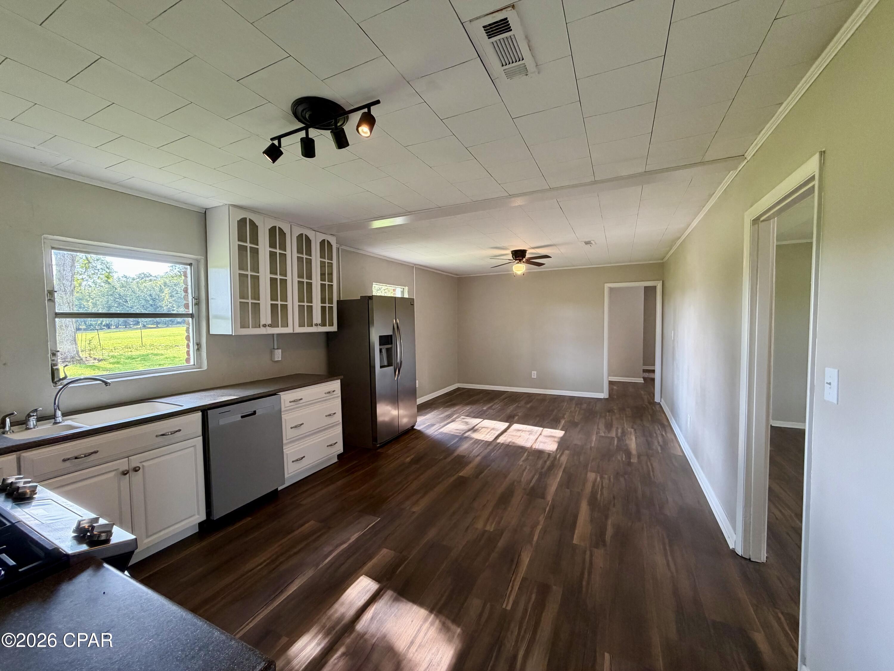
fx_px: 362
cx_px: 447
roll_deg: +0.5
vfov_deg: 85.7
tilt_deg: -2.6
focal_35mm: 14
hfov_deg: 102.1
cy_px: 336
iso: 250
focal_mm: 2.22
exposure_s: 1/120
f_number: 2.2
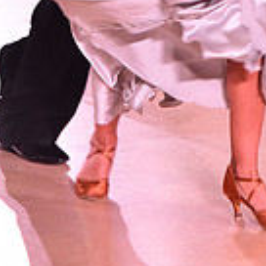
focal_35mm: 309
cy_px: -219
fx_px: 2686
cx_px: 89
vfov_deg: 5.6
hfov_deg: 5.7
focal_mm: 85
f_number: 5.6
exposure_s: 1/320
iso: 2500
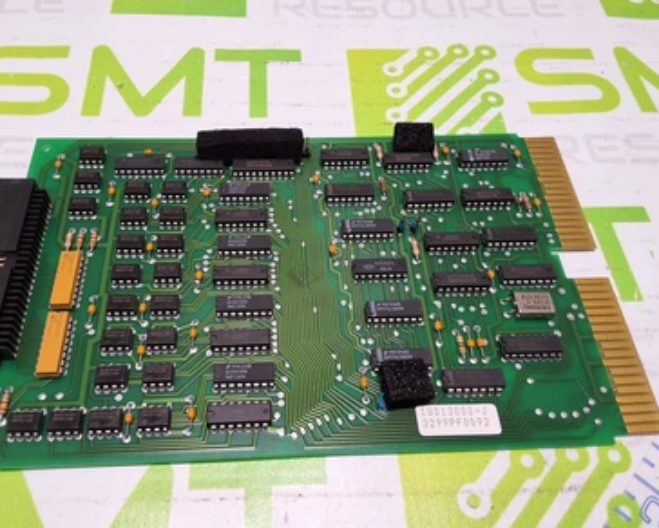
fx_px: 586
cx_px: 304
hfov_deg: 58.6
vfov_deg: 48.6
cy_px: 268
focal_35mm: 30
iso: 40
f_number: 1.9
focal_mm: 2.91
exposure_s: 1/120
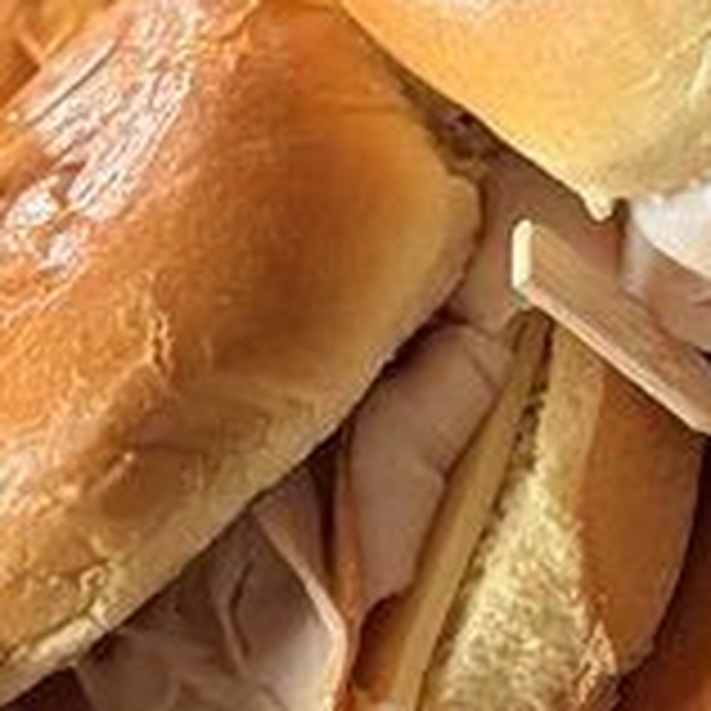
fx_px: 5391
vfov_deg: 7.5
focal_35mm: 232
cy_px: 238
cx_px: 648
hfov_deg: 7.5
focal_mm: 5.96
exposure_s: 1/60
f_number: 1.6
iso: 160
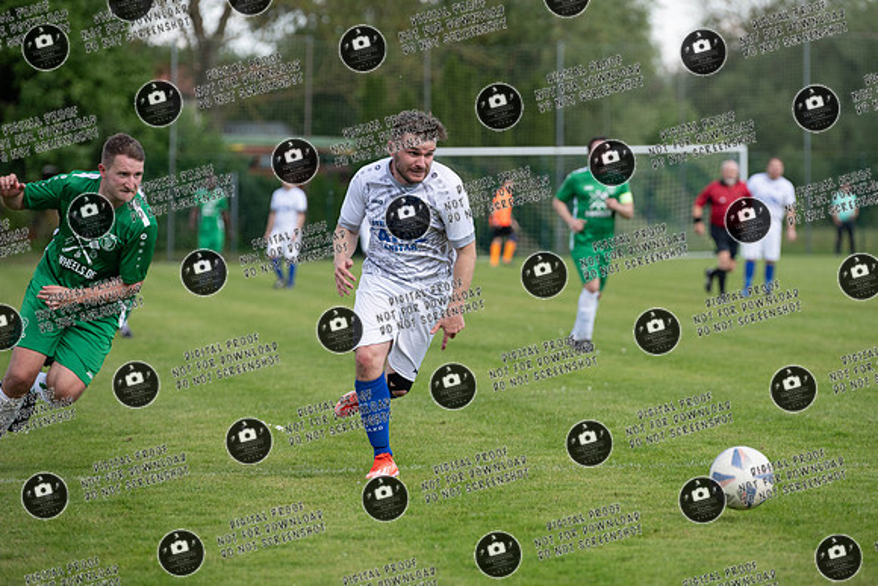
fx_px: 4501
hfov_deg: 11.1
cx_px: 490
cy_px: 261
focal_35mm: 185
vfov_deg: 7.4
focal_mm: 165
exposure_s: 1/1600
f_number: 3.5
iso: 400
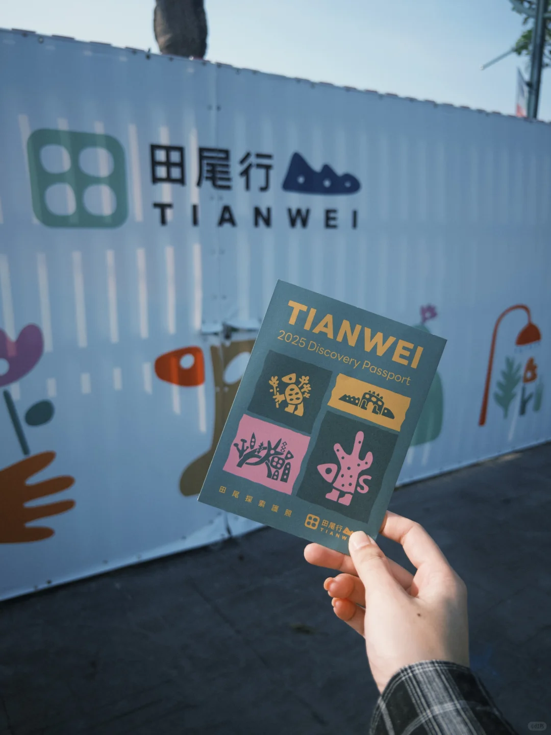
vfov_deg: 67.3
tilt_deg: -11.6
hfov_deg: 53.1
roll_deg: +1.6
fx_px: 552
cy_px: 368
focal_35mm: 26
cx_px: 276
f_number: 1.5
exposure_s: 1/5587
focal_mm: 5.7
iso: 50
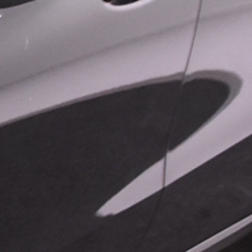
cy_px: 168
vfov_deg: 6.3
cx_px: -585
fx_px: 2306
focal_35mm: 280
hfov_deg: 5.7
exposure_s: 1/40
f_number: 3
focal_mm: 22
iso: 1600
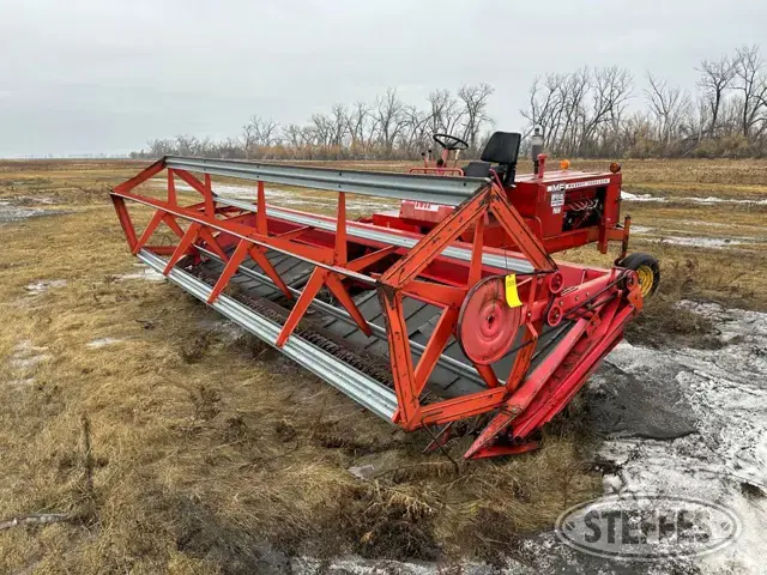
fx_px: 532
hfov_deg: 71.6
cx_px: 384
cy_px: 288
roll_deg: +2.3
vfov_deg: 56.8
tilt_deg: -13.4
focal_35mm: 24
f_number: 1.78
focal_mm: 6.86
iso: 80
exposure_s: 1/282
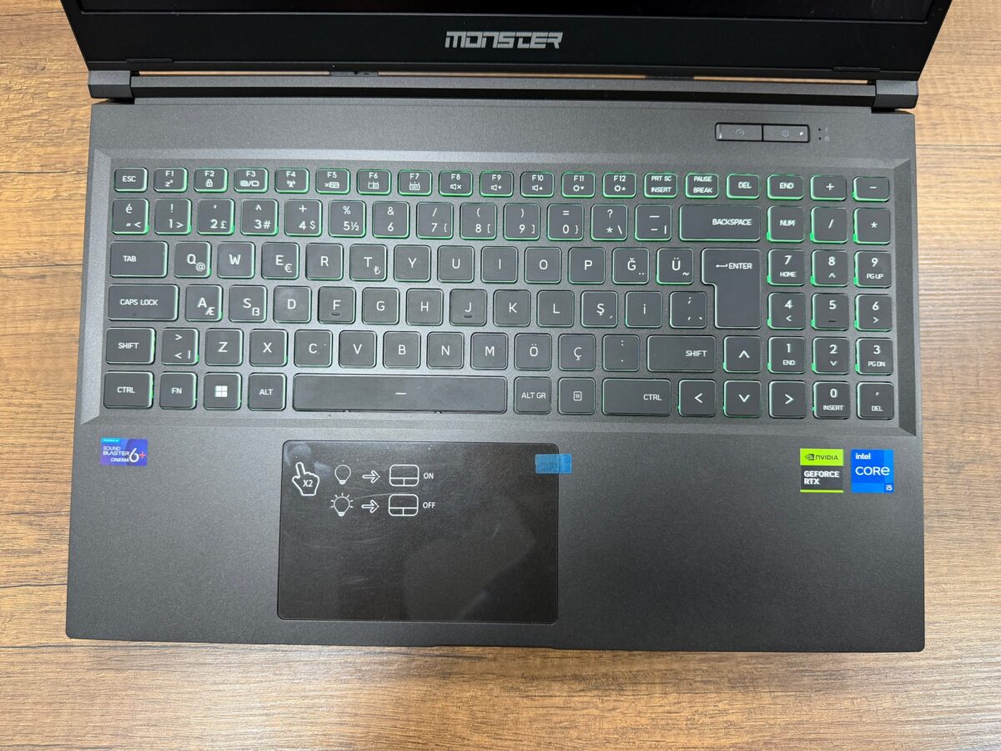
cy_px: 376
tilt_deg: -70.1
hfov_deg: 71.6
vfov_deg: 56.8
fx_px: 694
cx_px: 500
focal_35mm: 24
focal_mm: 6.76
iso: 200
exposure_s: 1/50
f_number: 1.78
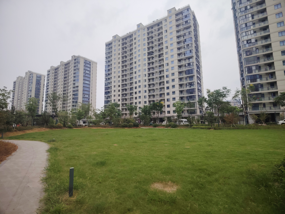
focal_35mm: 24
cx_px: 142
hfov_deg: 71.6
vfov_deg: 56.8
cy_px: 107
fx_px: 198
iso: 100
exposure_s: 1/742
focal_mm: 5.25
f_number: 1.75
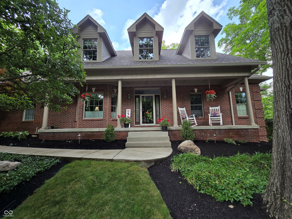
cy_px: 110
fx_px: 110
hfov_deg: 106.2
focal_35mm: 13
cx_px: 146
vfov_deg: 89.9
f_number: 2.2
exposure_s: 1/248
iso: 50
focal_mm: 2.2
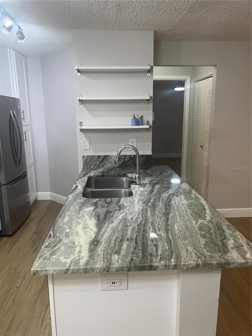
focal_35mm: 26
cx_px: 126
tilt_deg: -12.5
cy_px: 168
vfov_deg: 67.3
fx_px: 252
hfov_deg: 53.1
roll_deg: +1.3
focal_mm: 5.7
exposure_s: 1/120
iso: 125
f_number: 1.5
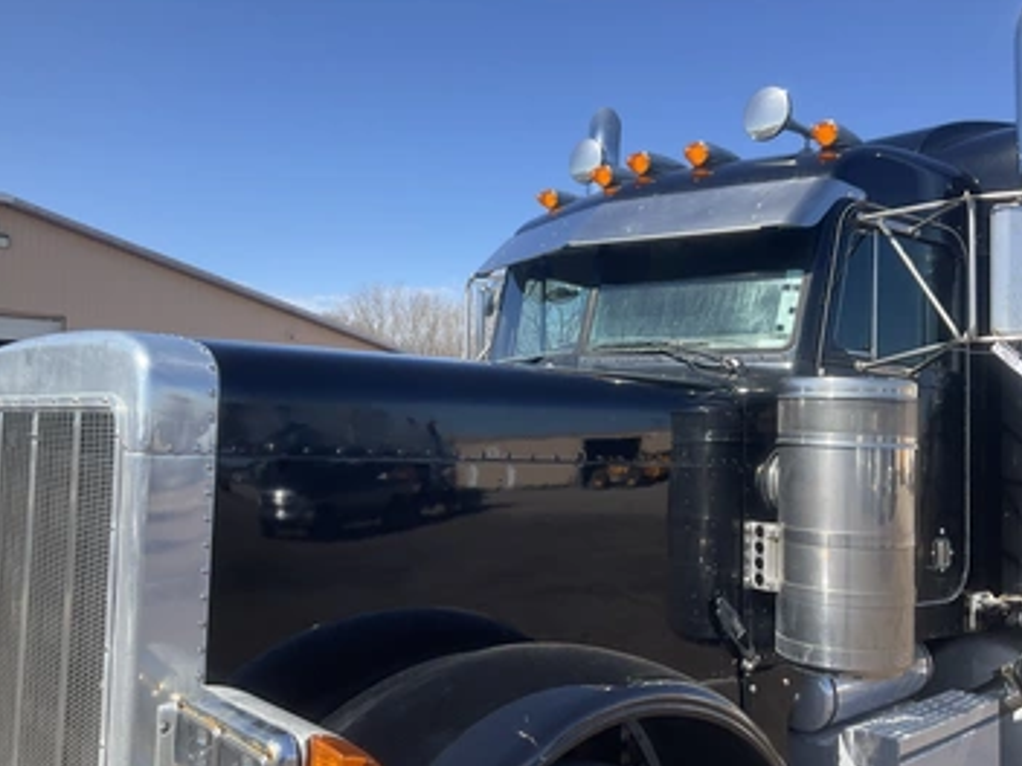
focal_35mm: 33
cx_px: 546
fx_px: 974
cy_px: 392
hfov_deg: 55.3
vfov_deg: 42.9
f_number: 1.8
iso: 25
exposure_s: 1/997
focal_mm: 3
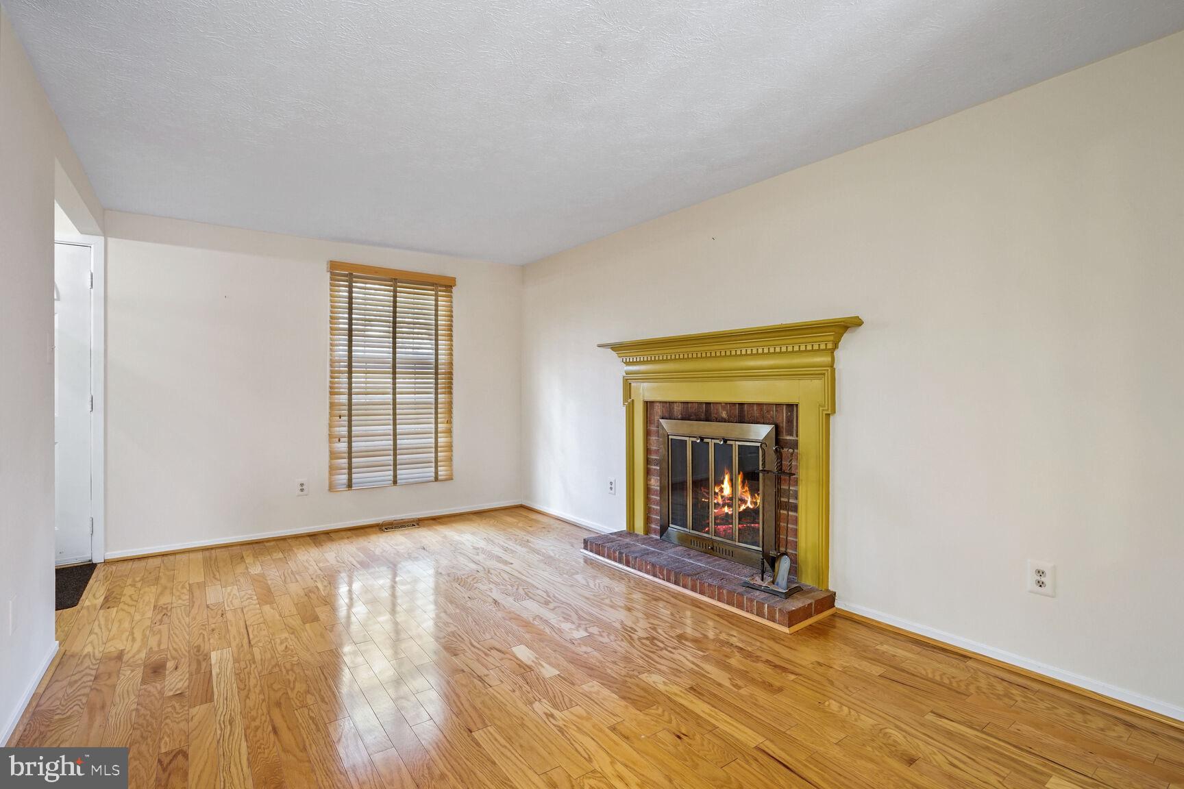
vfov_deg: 73.7
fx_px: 526
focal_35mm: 16
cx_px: 592
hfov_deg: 96.7
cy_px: 394
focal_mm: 16
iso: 800
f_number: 8
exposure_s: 1/1.25
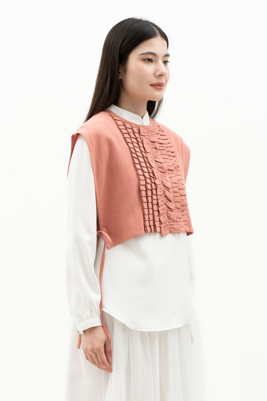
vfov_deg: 45.4
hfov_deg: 31.2
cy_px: 200
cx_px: 134
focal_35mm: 43
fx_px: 478
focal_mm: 43
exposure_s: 1/160
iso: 100
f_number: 11
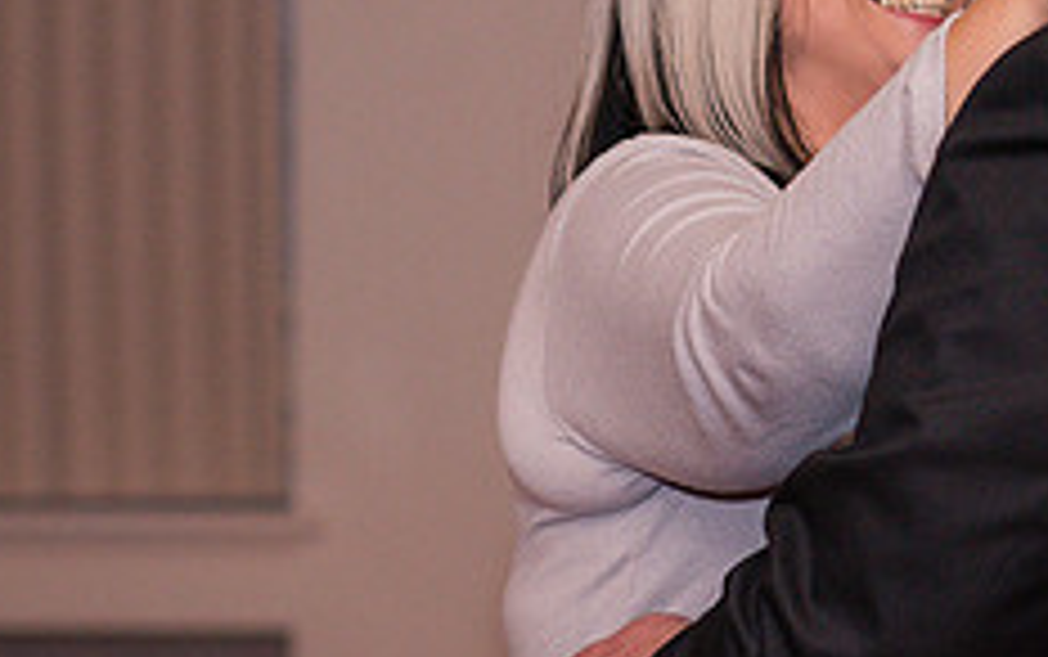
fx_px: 7774
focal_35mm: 272
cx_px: 1067
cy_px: -175
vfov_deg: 4.8
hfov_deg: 7.7
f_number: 3.2
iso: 640
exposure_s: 1/125
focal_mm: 85
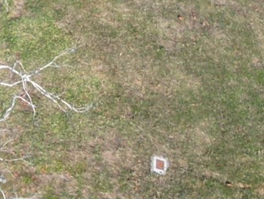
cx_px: -295
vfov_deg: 9.2
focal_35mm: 152
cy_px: -203
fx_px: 1161
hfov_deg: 11.5
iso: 100
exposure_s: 1/2000
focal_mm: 6.72
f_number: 1.7
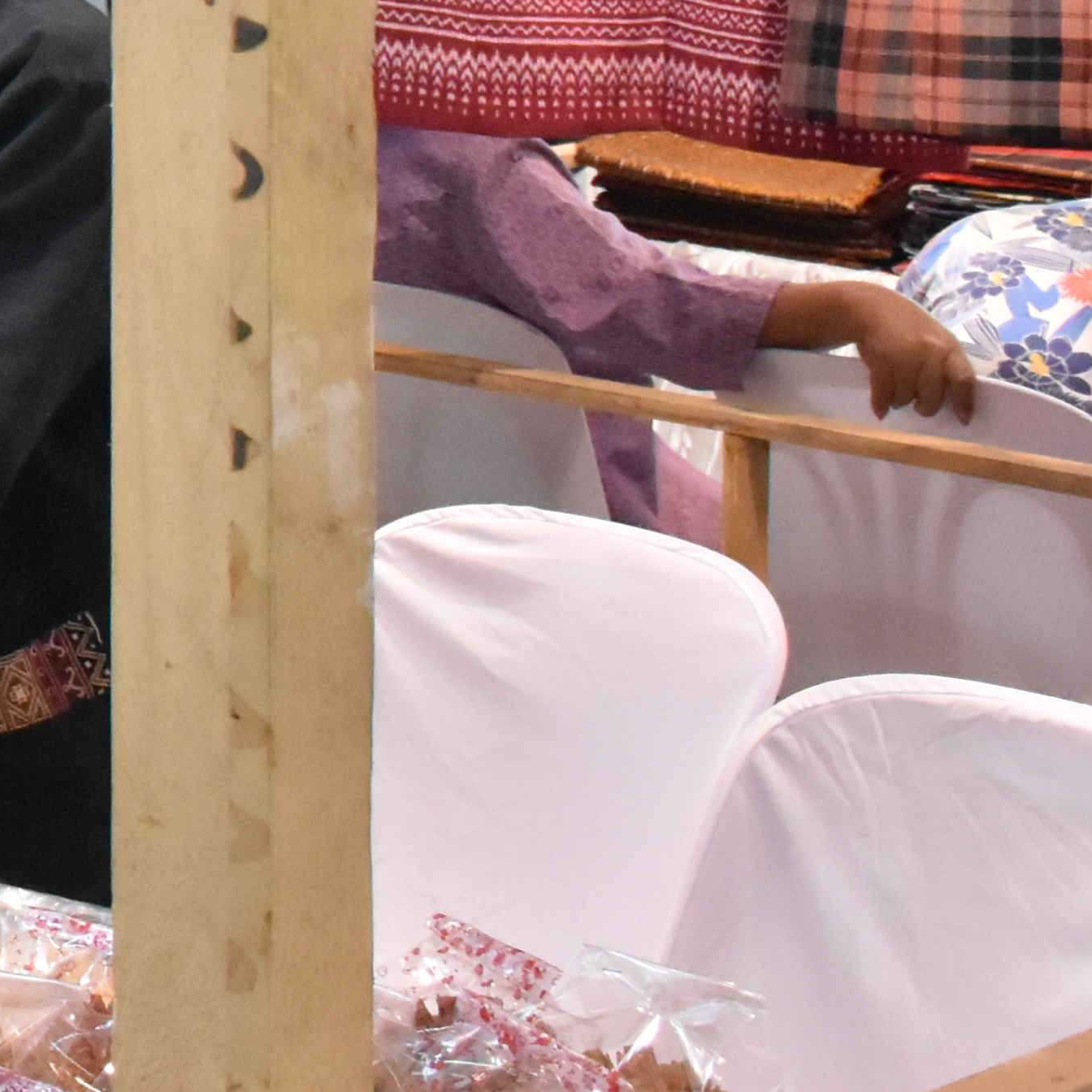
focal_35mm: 131
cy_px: -410
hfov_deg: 11.9
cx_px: -1114
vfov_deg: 12.8
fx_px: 4672
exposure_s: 1/200
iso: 3200
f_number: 7.1
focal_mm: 23
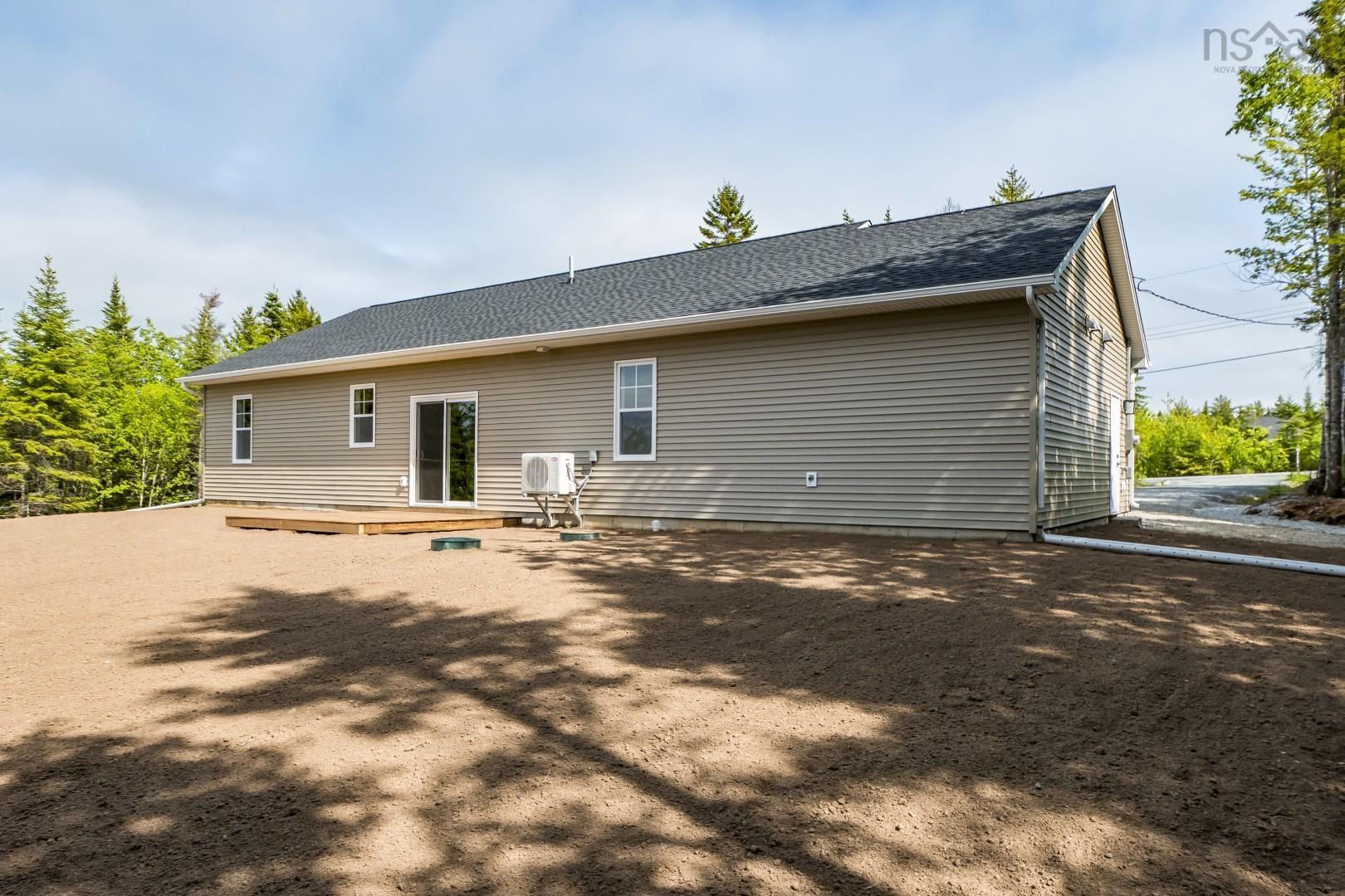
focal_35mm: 22
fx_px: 841
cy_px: 448
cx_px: 672
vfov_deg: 56.1
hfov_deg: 77.3
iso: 400
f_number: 6.3
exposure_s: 1/1000
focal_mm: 15
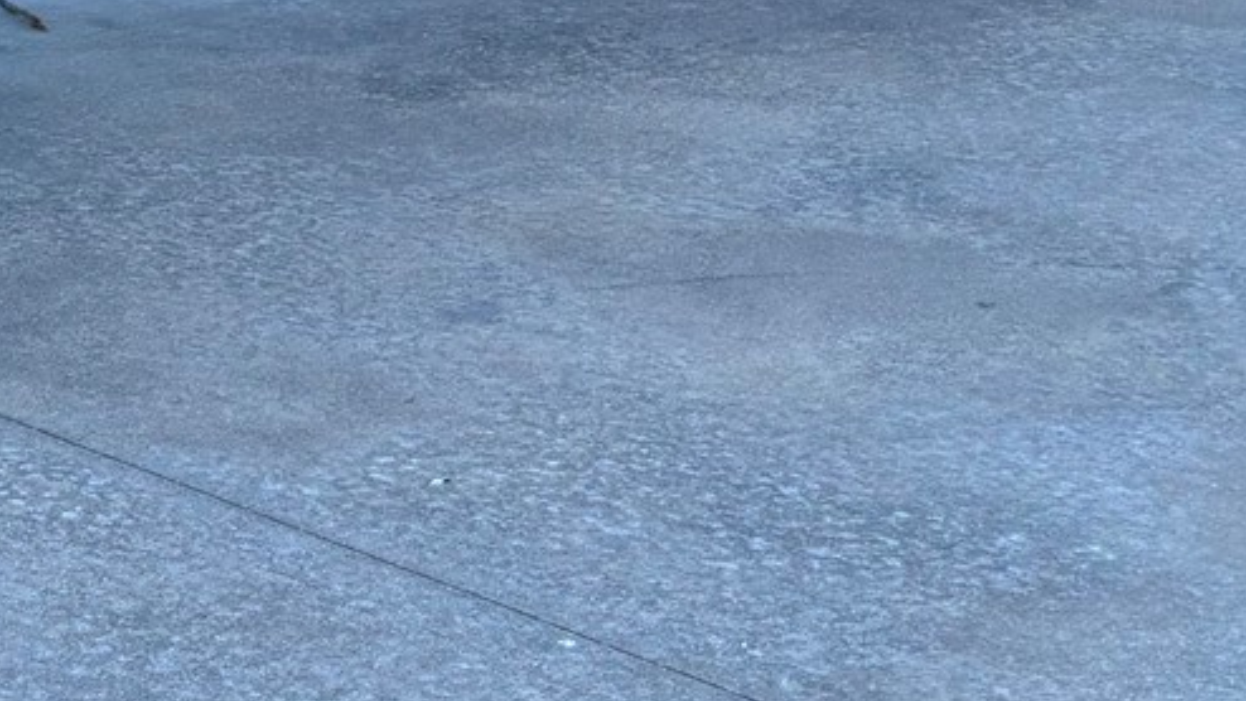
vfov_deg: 10.4
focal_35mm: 110
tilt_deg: -2.5
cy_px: -580
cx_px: -789
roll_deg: +2.5
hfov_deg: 17.0
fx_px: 3635
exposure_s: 1/430
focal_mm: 5.96
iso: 50
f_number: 1.6
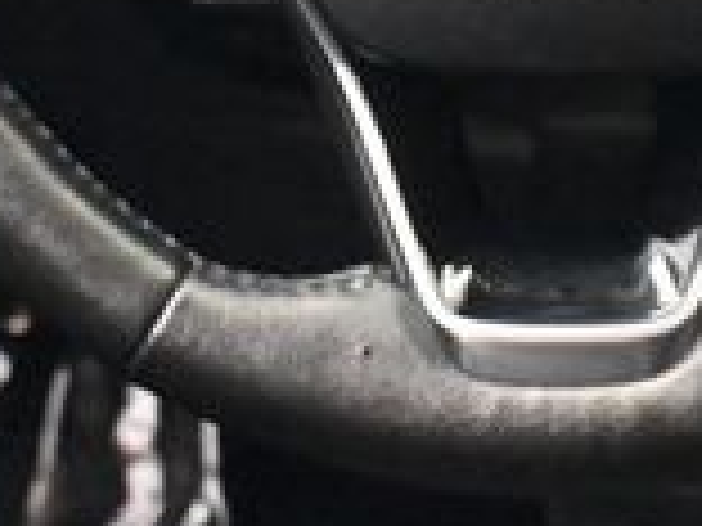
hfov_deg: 12.8
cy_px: -333
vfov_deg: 9.3
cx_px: 585
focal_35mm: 154
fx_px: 3123
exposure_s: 1/50
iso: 12800
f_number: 4.5
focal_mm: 26
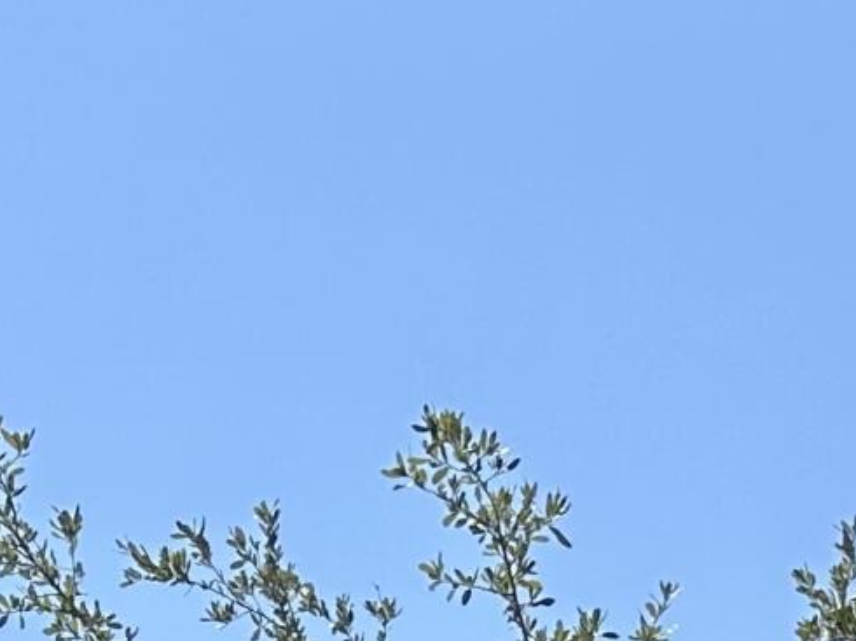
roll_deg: -1.6
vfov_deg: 8.5
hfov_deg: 13.0
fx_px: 3633
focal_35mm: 147
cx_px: 1127
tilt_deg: +6.5
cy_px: 1916
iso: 80
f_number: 1.78
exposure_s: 1/5000
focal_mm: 6.86
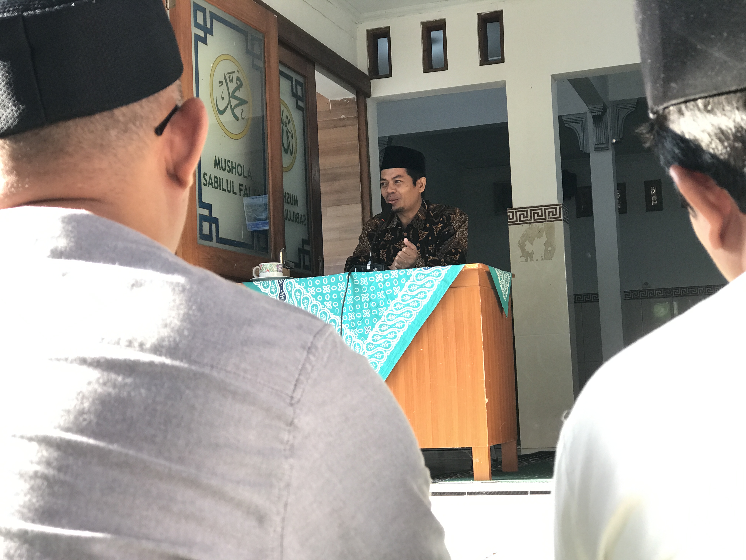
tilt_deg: +5.1
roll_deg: +2.9
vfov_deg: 25.7
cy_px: 280
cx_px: 373
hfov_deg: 33.8
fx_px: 1228
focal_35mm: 57
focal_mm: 6.6
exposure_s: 1/50
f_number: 2.8
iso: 40
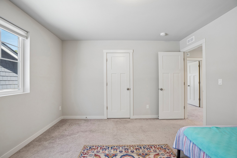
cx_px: 118
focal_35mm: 16
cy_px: 79
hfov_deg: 96.7
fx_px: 105
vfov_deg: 73.7
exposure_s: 1/15
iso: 400
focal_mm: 16
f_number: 8
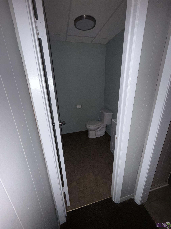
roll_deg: +1.6
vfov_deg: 102.1
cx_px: 86
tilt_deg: -19.1
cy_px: 114
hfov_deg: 85.7
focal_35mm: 14
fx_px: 92
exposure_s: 1/30
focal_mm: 2.22
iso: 125
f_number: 2.2
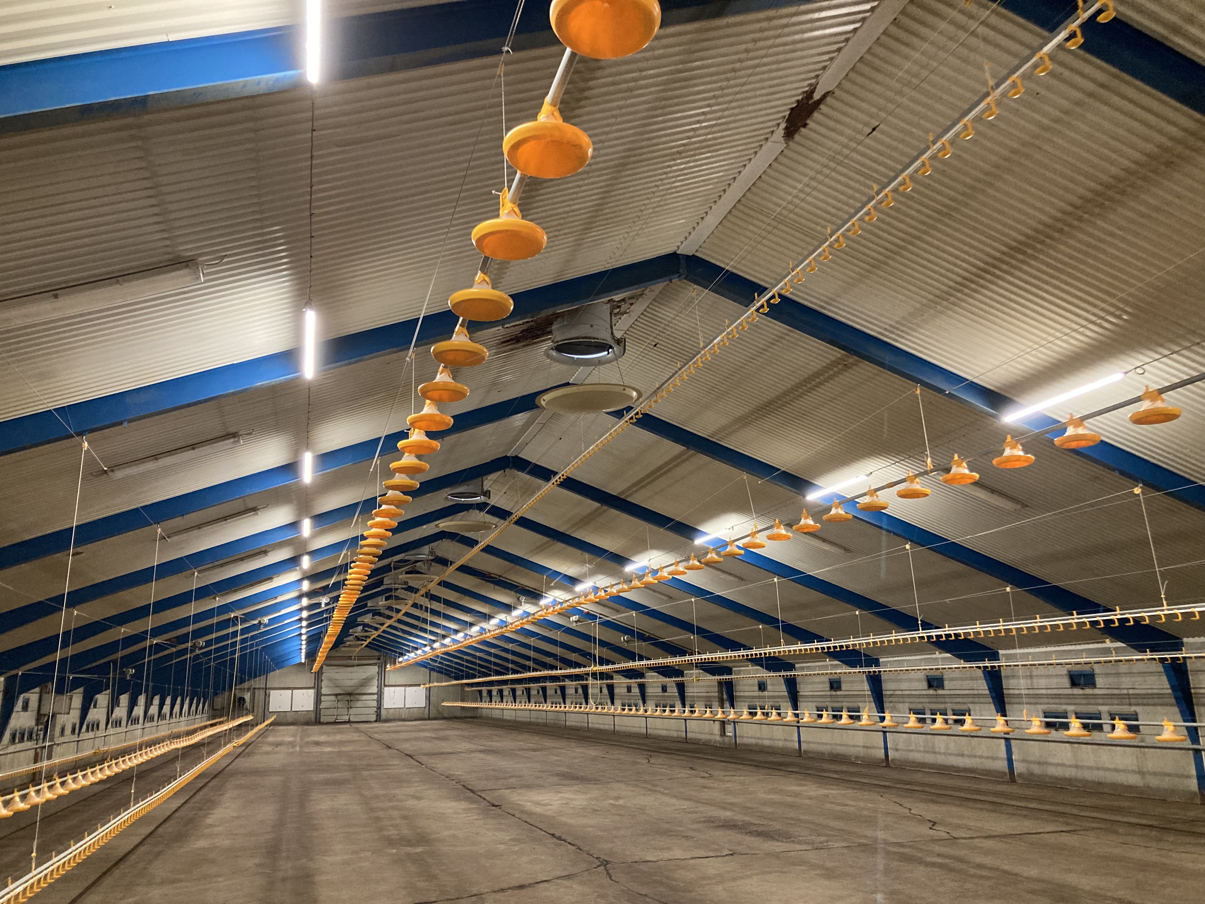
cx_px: 602
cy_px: 452
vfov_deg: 49.7
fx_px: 975
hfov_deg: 63.4
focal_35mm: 28
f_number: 1.8
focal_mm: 3.99
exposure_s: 1/40
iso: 320
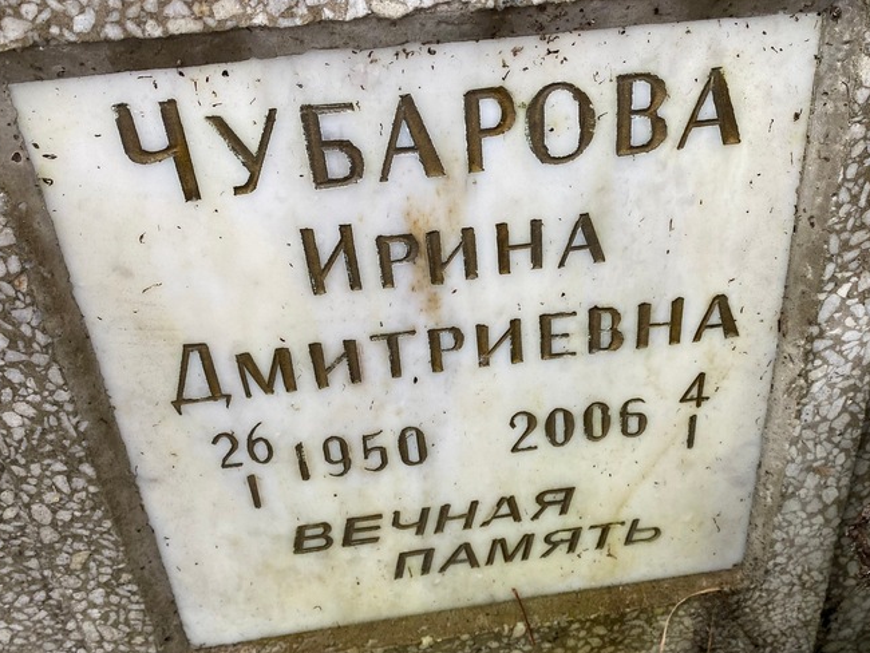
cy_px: 293
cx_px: 472
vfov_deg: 44.1
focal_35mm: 32
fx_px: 805
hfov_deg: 56.7
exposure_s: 1/114
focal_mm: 4.25
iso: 125
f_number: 1.8
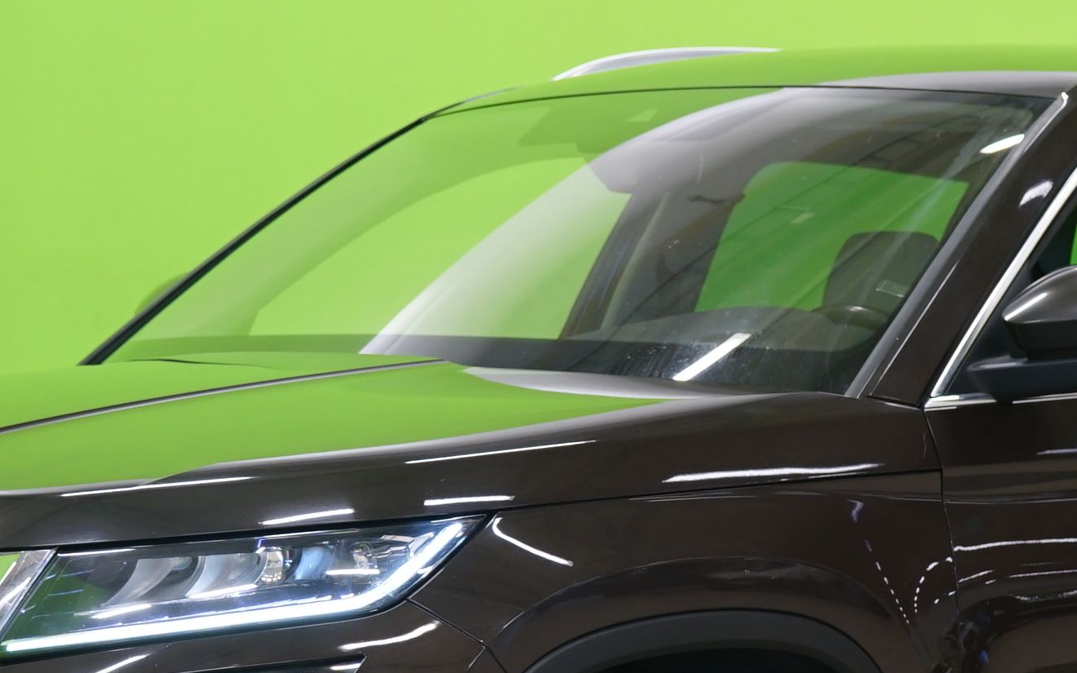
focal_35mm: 152
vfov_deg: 8.6
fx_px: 4461
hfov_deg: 13.7
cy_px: 494
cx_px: 717
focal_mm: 50
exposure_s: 1/6
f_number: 5
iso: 400
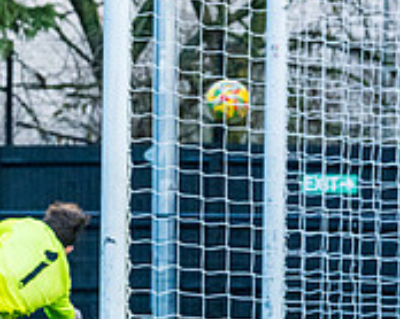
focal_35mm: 550
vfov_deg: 2.8
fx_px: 6508
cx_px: -134
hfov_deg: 3.5
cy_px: -8
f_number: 6.3
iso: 4000
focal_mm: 135
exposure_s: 1/640
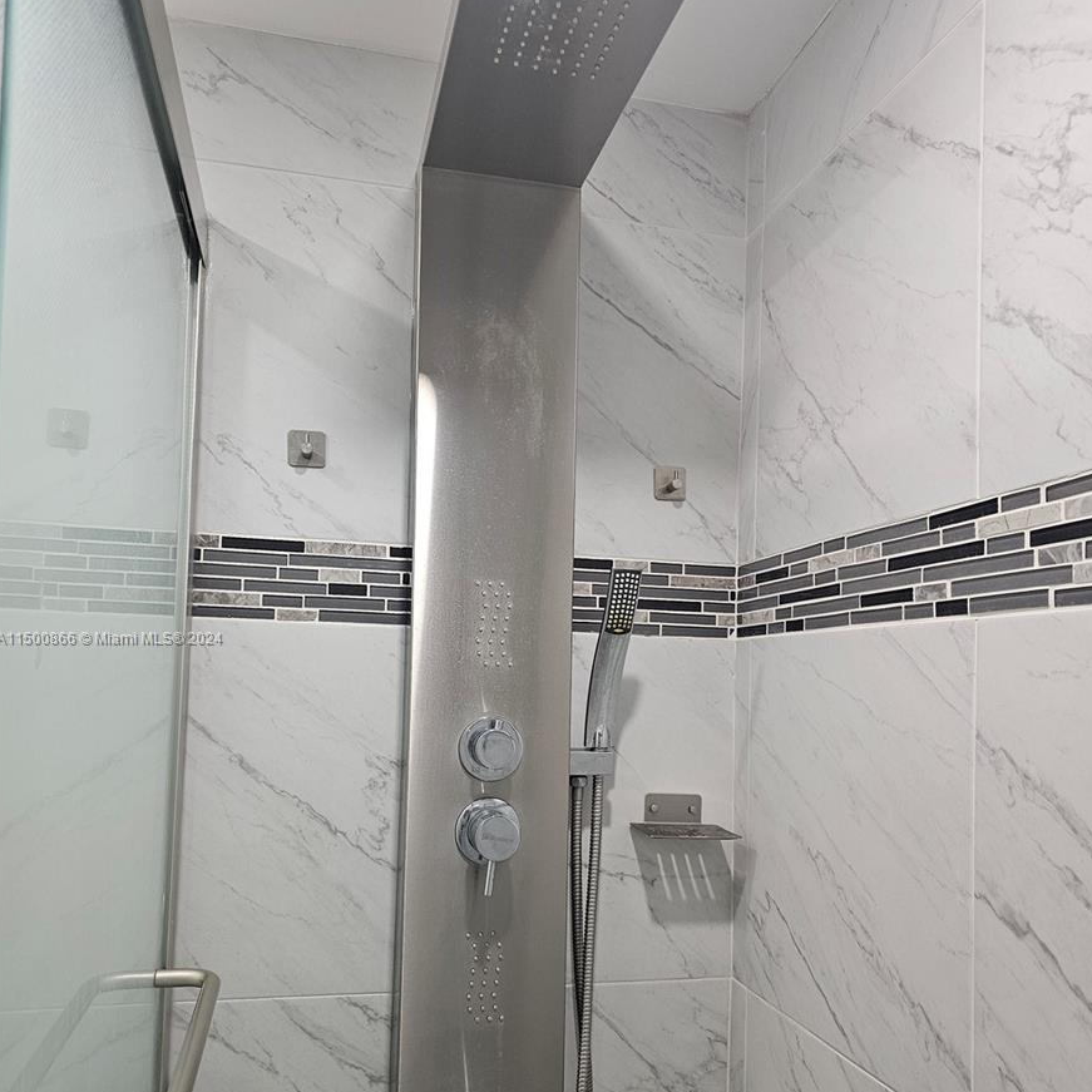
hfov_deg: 57.3
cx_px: 557
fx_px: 999
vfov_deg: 57.0
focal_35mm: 28
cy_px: 639
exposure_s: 1/120
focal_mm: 6.3
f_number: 1.7
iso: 200
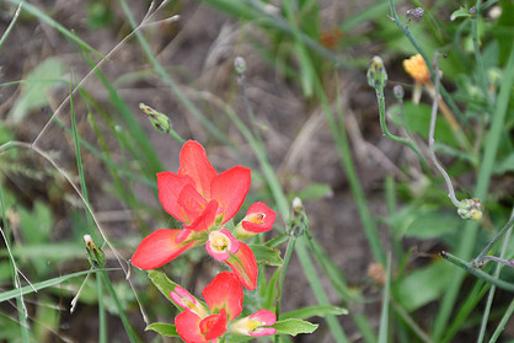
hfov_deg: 9.4
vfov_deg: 6.3
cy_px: 201
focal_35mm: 218
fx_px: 3113
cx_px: 309
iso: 125
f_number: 7.1
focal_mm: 105
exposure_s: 1/200
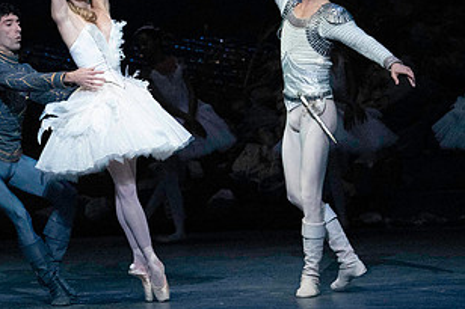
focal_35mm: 377
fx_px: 4867
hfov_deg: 5.5
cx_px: 205
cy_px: 78
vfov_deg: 3.6
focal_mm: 200
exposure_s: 1/400
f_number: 5
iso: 25600
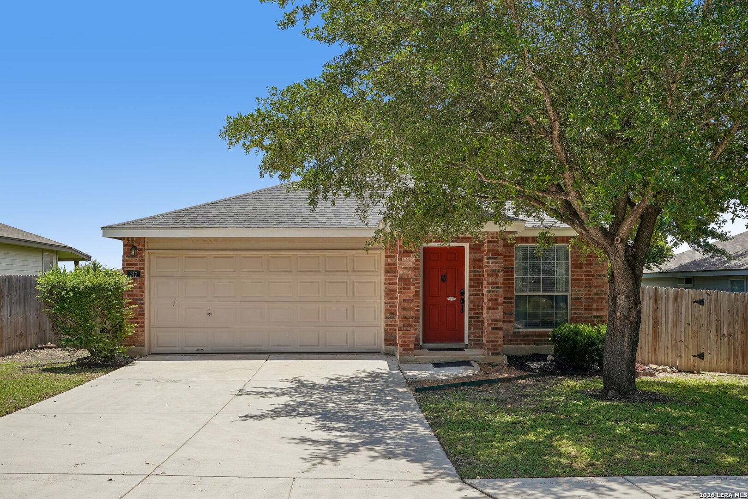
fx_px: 696
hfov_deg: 56.5
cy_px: 250
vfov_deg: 39.4
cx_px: 374
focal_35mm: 34
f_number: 8
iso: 100
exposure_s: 1/200
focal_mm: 33.5
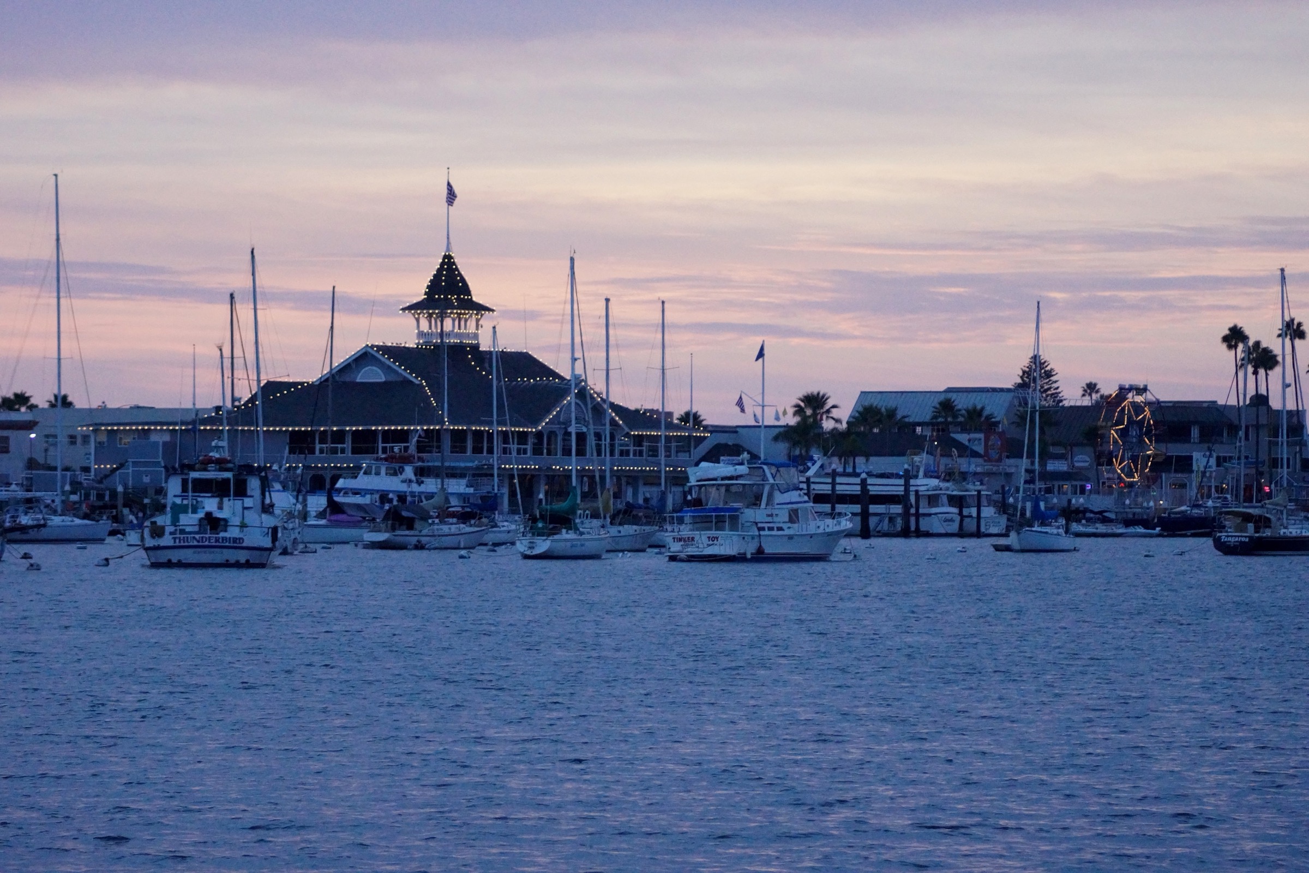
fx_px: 5999
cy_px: 436
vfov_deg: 8.3
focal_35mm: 165
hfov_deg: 12.5
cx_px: 654
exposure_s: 1/400
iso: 3200
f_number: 22
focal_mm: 110
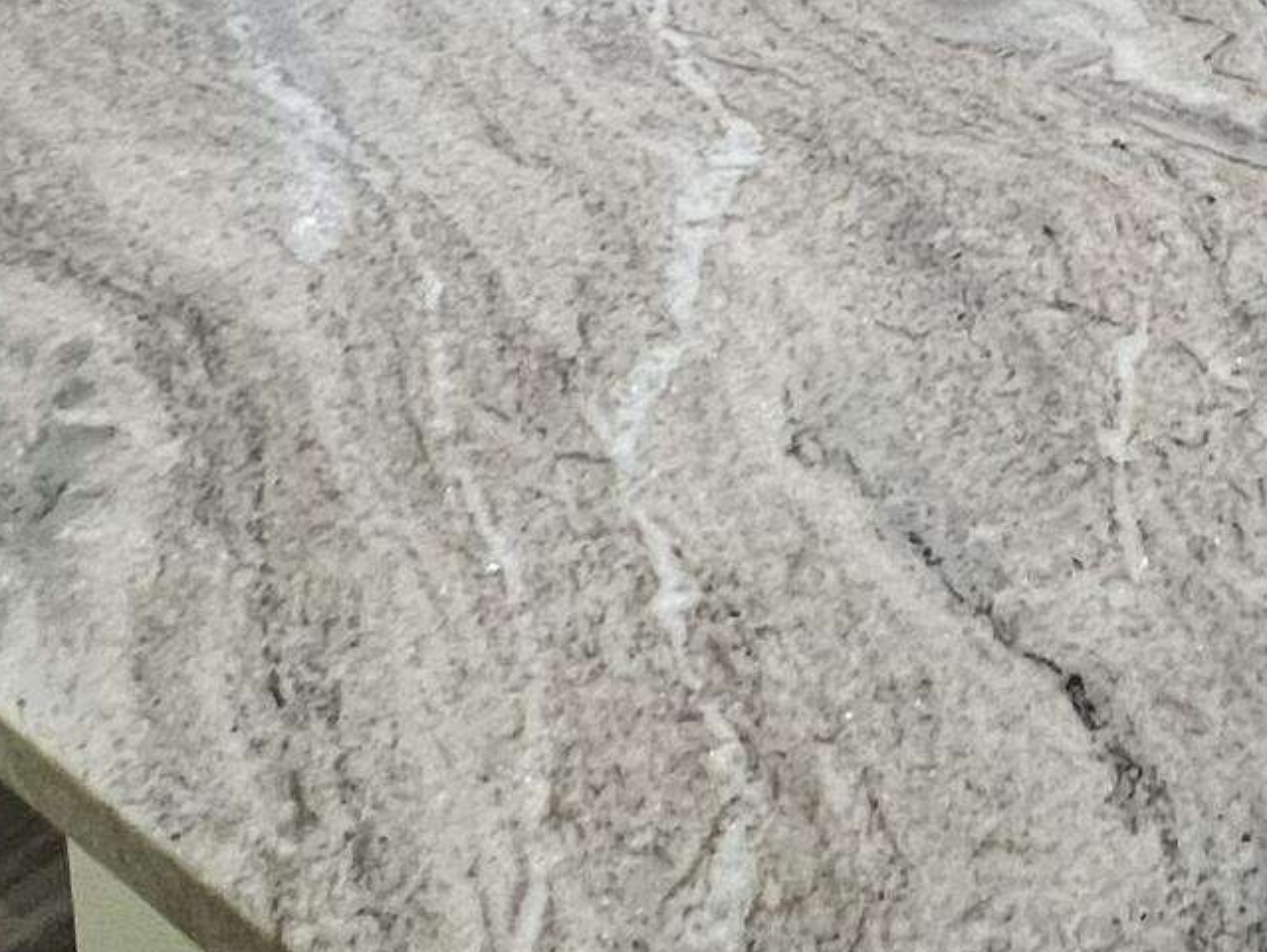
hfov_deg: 29.5
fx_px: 2234
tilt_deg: -9.8
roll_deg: +0.3
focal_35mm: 61
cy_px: -726
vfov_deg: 18.9
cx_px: 1269
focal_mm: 1.57
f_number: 1.8
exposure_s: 1/120
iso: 125
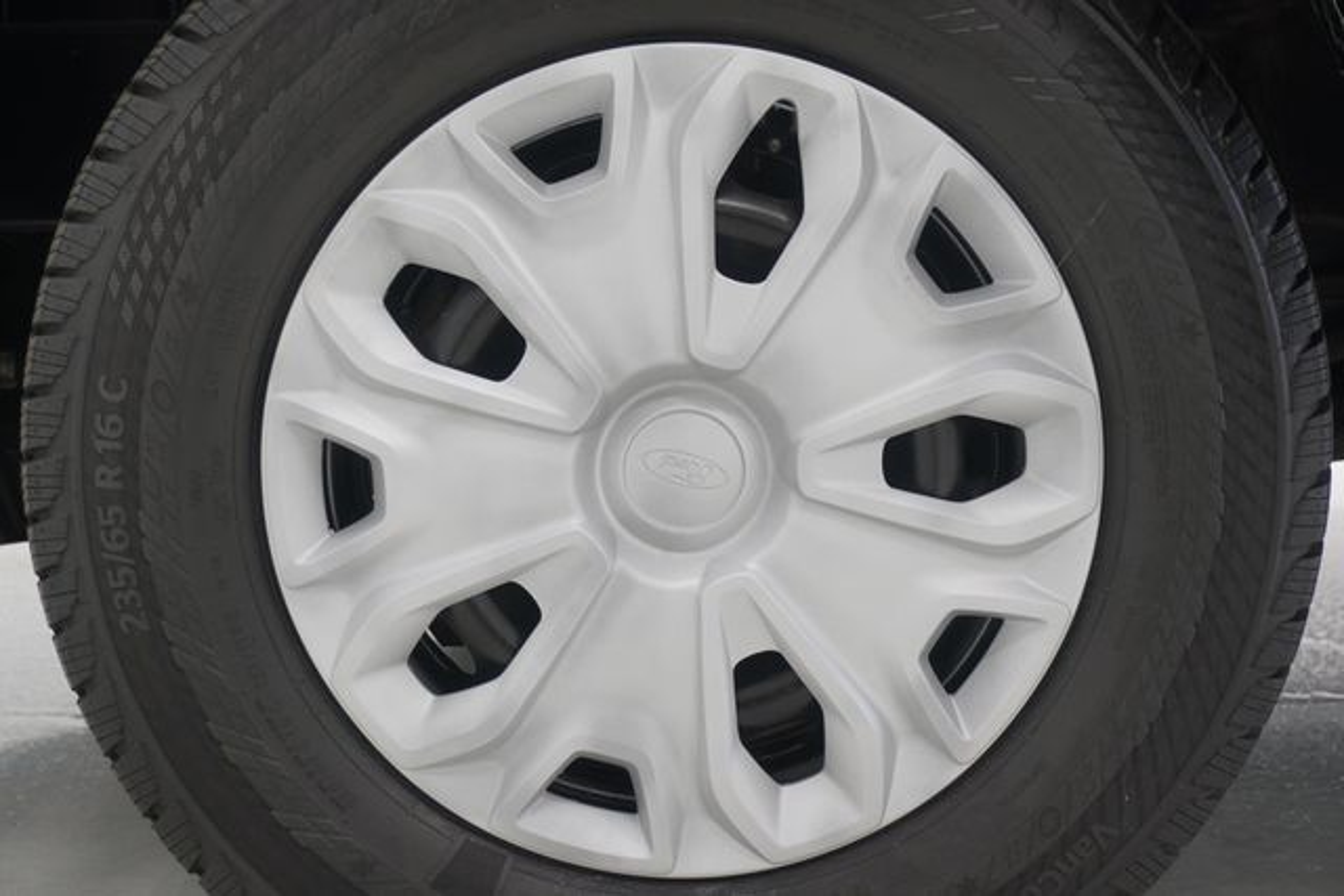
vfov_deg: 26.5
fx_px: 1904
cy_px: 448
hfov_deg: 38.9
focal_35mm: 51
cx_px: 672
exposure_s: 1/60
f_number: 5
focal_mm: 34
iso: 160
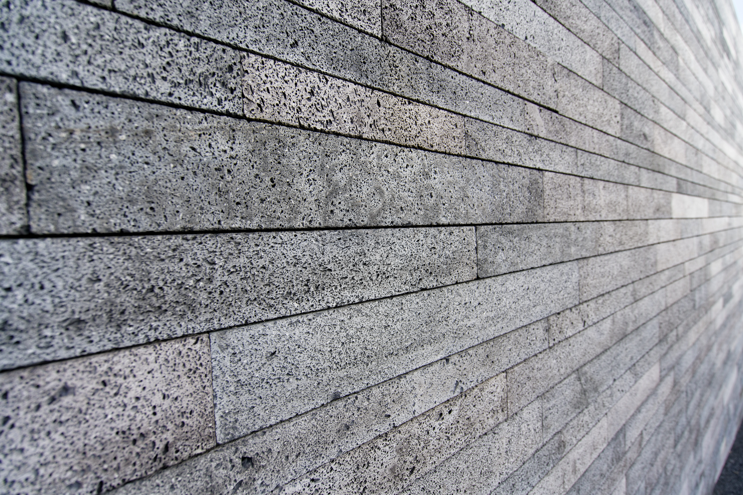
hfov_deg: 96.7
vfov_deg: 73.8
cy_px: 248
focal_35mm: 16
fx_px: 330
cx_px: 372
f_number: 4
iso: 100
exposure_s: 1/250
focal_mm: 16
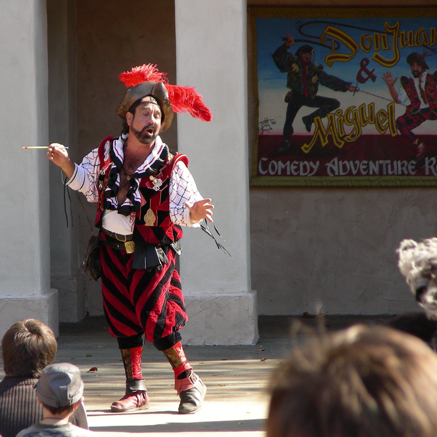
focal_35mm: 272
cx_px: 184
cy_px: 219
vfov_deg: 6.4
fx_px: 3885
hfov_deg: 6.4
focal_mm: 38.3
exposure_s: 1/204
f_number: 3.5
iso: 70
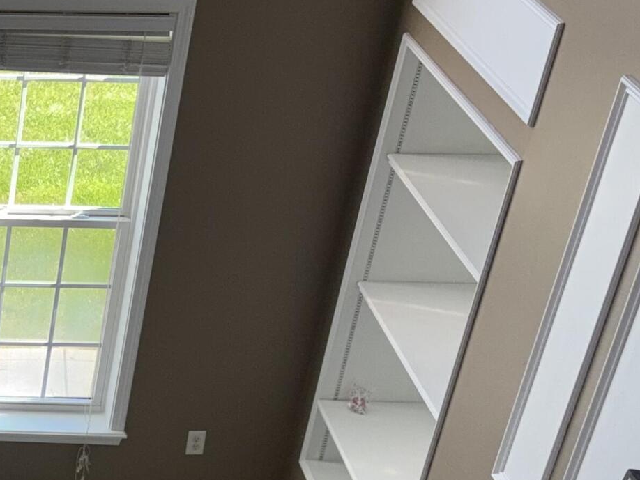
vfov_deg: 16.3
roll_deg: +1.0
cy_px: 563
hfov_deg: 19.7
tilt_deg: -34.7
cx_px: -307
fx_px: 1609
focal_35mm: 87
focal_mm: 5.96
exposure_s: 1/304
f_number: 1.6
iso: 80
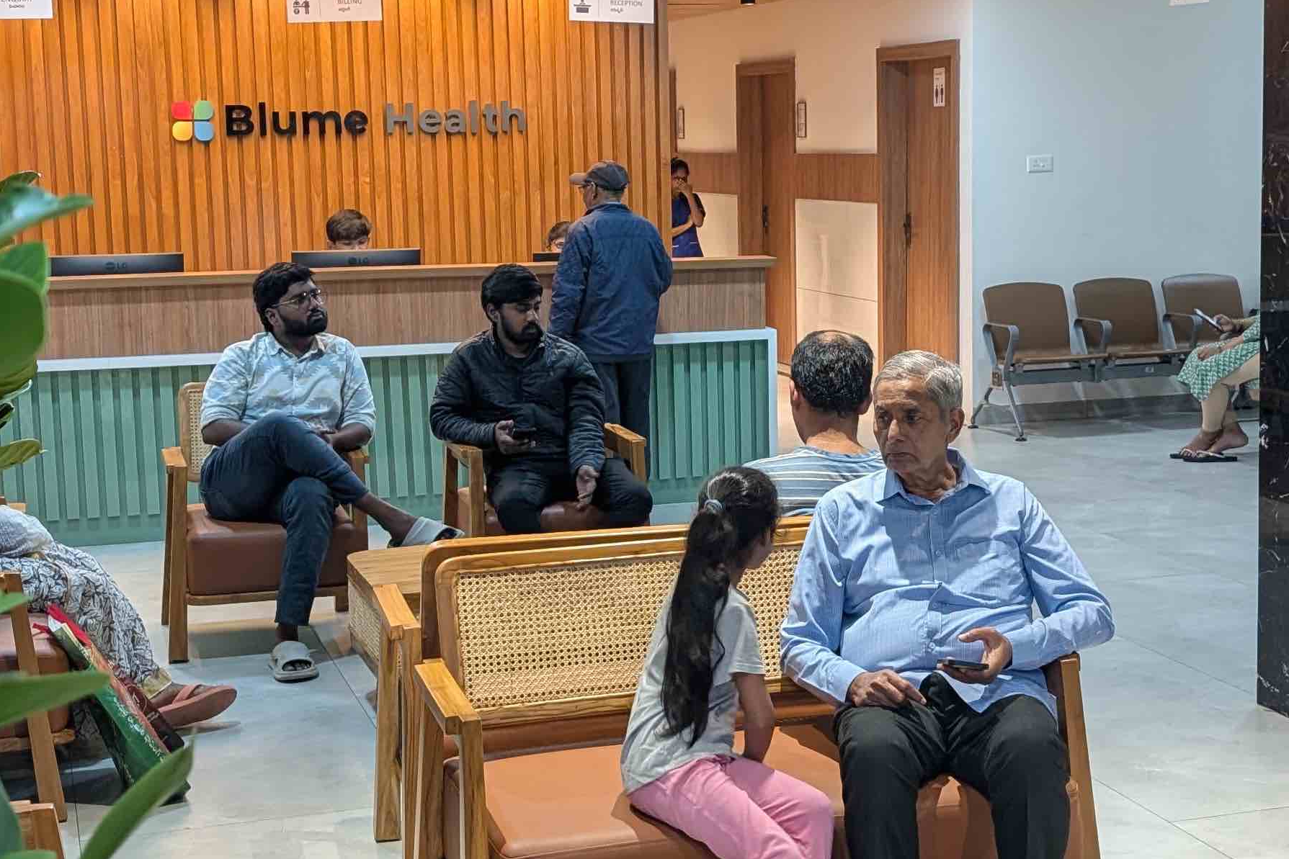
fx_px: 2041
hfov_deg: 35.0
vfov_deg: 23.8
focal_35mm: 57
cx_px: 719
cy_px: 389
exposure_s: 1/50
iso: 239
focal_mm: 6.9
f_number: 1.68
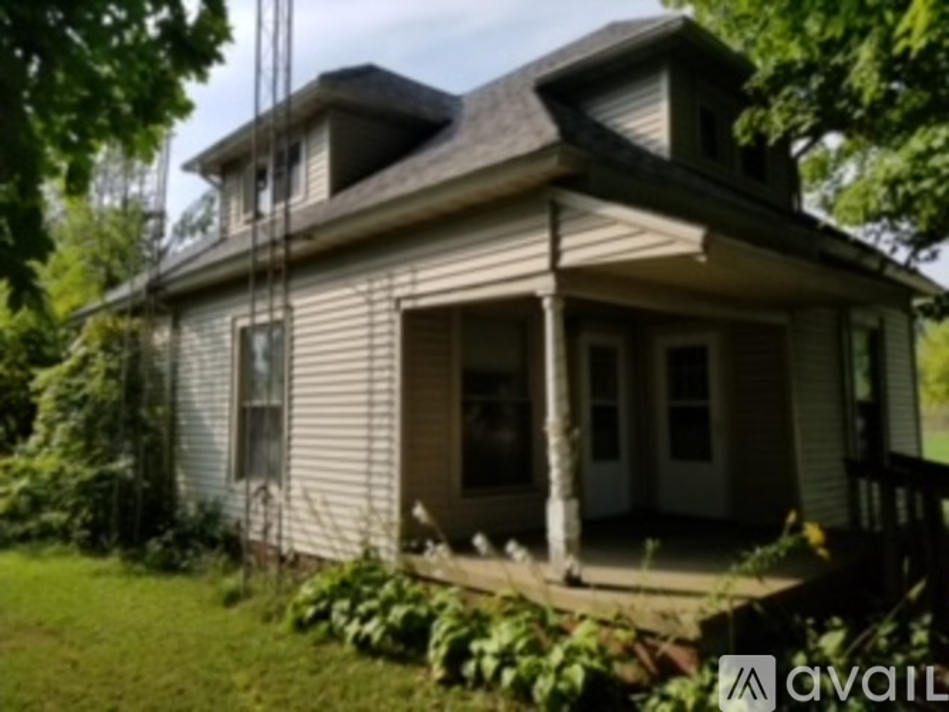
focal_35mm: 26
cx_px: 474
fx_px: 713
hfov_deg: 67.3
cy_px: 356
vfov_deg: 53.0
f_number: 1.7
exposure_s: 1/2273
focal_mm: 4.25
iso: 50
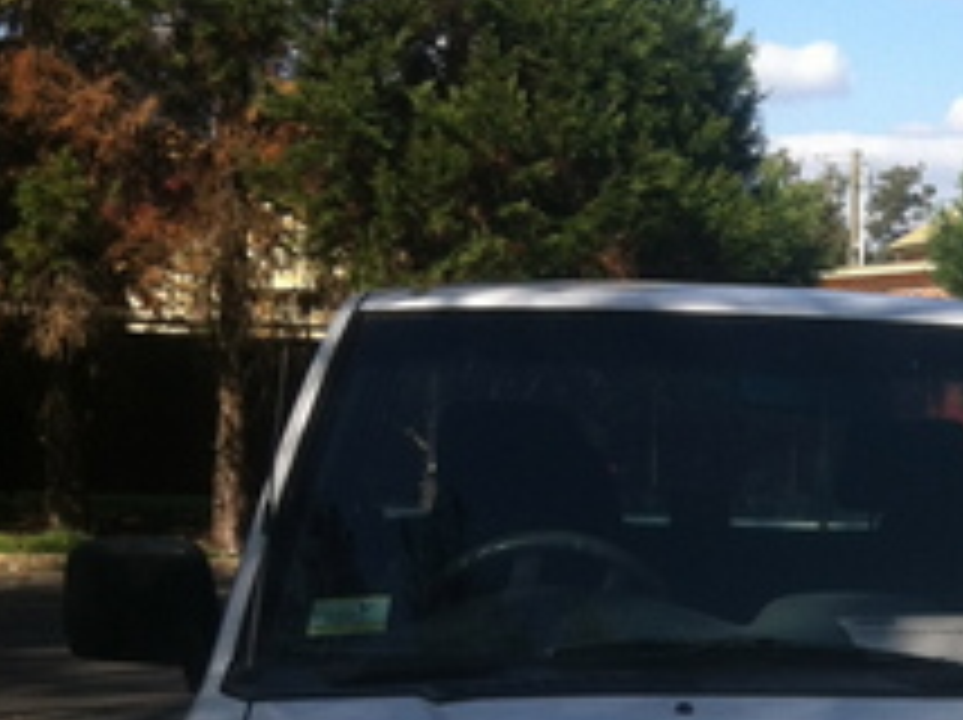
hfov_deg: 19.4
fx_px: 2723
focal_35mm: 98
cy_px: 927
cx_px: 976
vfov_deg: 14.5
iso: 80
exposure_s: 1/973
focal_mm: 3.85
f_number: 2.8
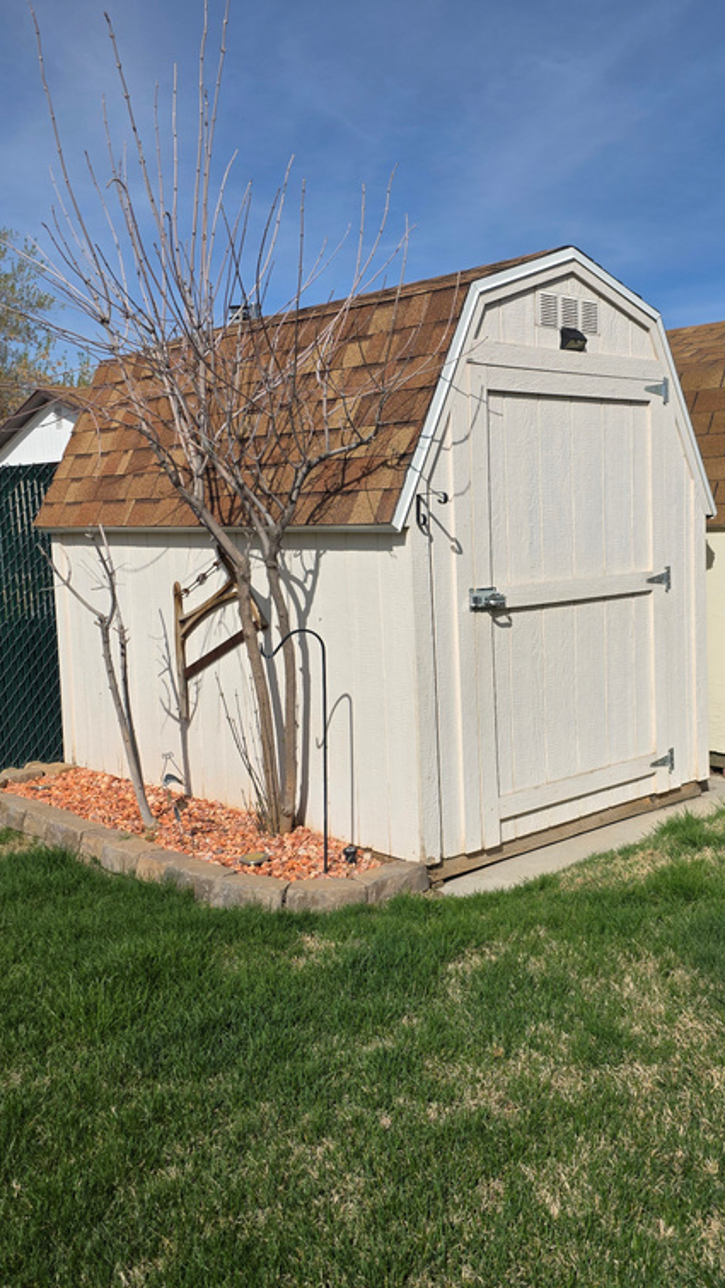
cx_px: 544
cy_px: 638
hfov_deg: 34.0
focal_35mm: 34
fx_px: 1161
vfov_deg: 58.0
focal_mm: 6.3
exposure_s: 1/7944
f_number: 1.7
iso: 64
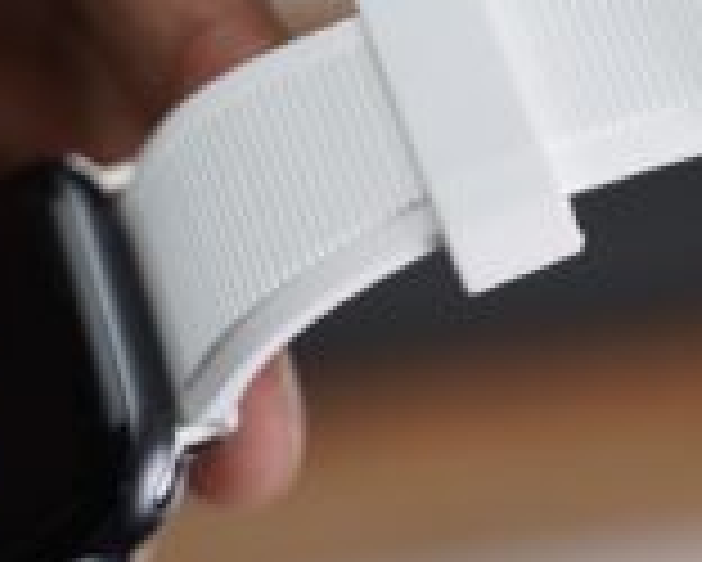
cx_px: 468
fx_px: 2807
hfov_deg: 14.2
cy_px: 133
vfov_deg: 11.4
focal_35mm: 135
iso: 1000
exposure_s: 1/320
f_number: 2.8
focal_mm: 56
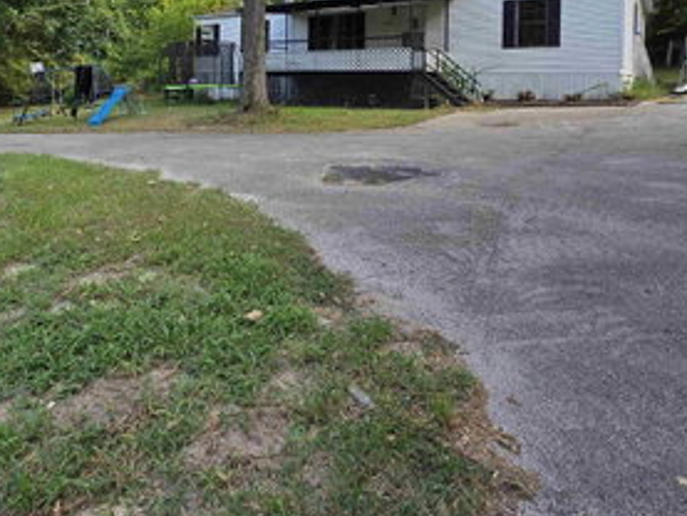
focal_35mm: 24
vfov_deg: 51.7
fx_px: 477
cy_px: 74
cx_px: 203
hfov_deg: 68.5
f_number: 2.2
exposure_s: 1/337
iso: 50
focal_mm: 2.2
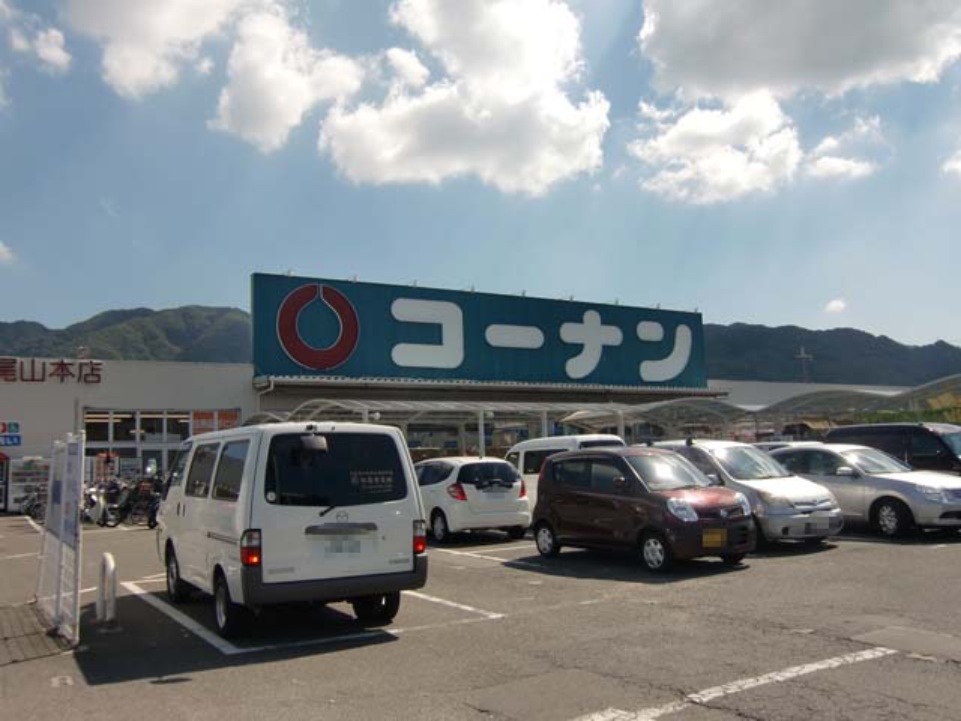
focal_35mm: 29
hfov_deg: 61.7
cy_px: 360
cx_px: 480
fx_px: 805
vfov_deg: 48.2
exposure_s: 1/320
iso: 64
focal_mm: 5.2
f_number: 7.9
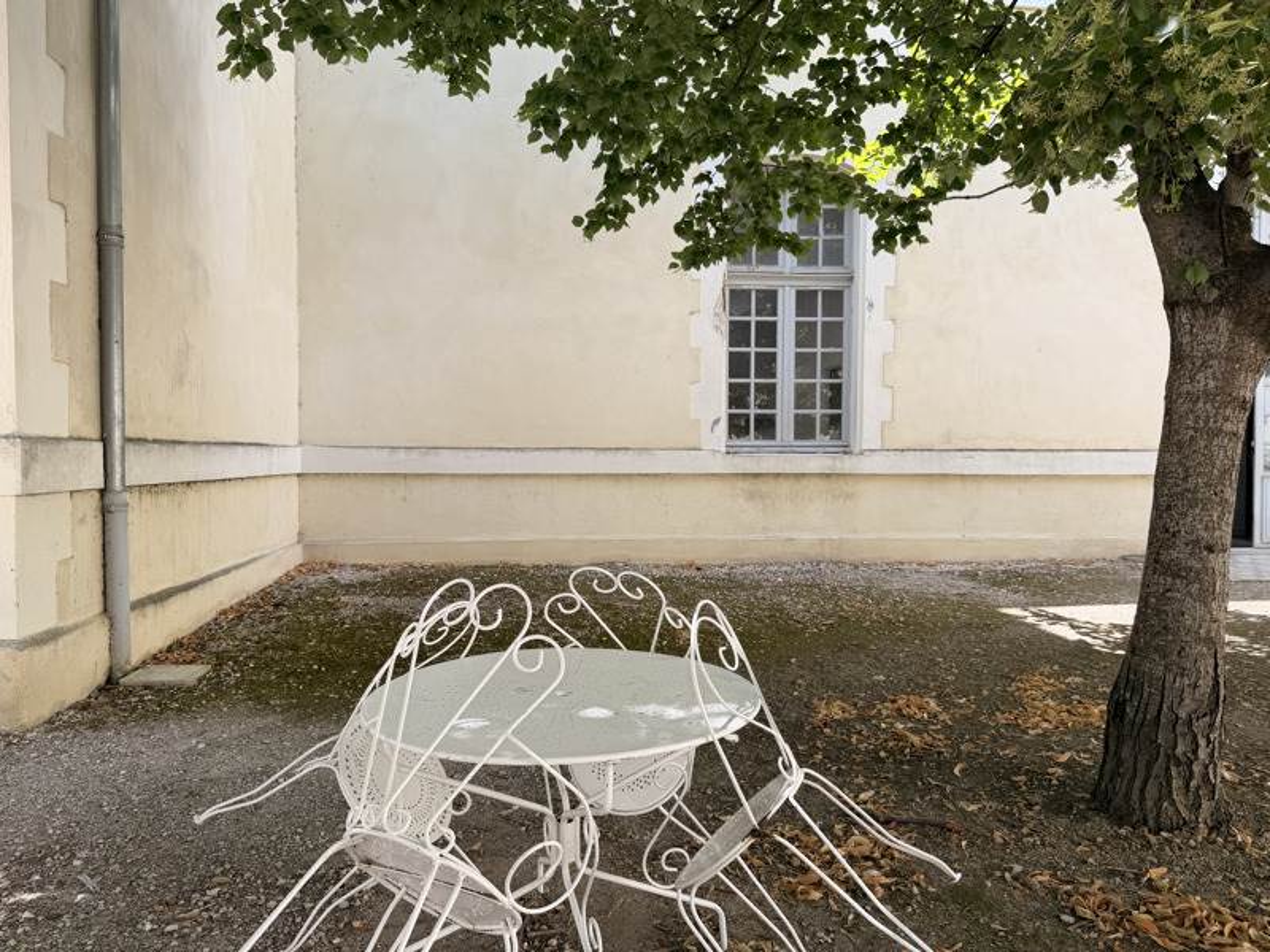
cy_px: 476
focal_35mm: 24
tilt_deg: -2.0
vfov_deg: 56.8
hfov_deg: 71.6
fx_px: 881
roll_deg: -0.6
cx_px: 635
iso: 80
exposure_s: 1/622
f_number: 1.78
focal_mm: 6.76
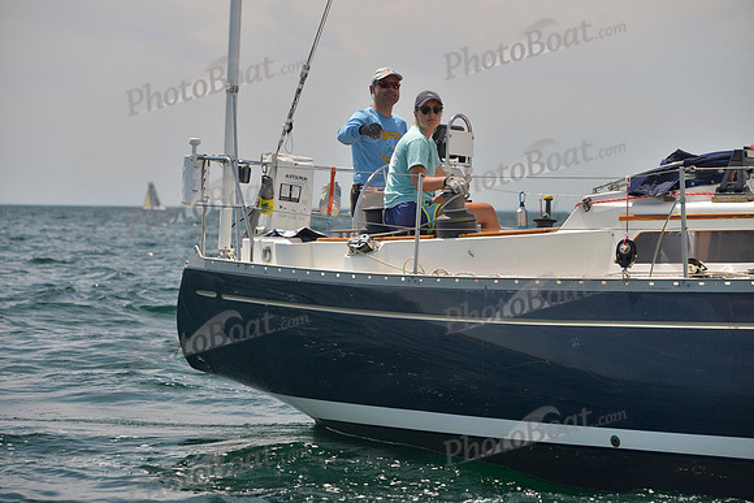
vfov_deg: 9.8
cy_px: 252
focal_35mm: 140
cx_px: 377
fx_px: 2933
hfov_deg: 14.7
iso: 400
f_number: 7.1
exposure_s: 1/800
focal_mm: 140
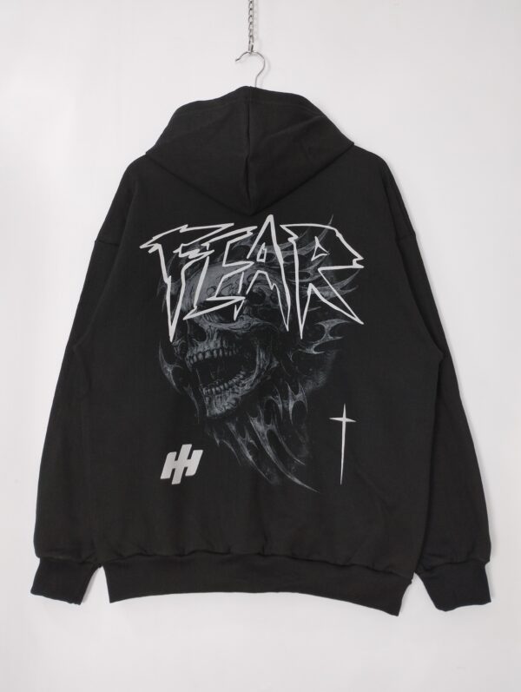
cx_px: 260
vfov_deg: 63.4
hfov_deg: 49.9
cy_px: 346
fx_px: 561
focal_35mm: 28
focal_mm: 4.27
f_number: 1.8
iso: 100
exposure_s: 1/15
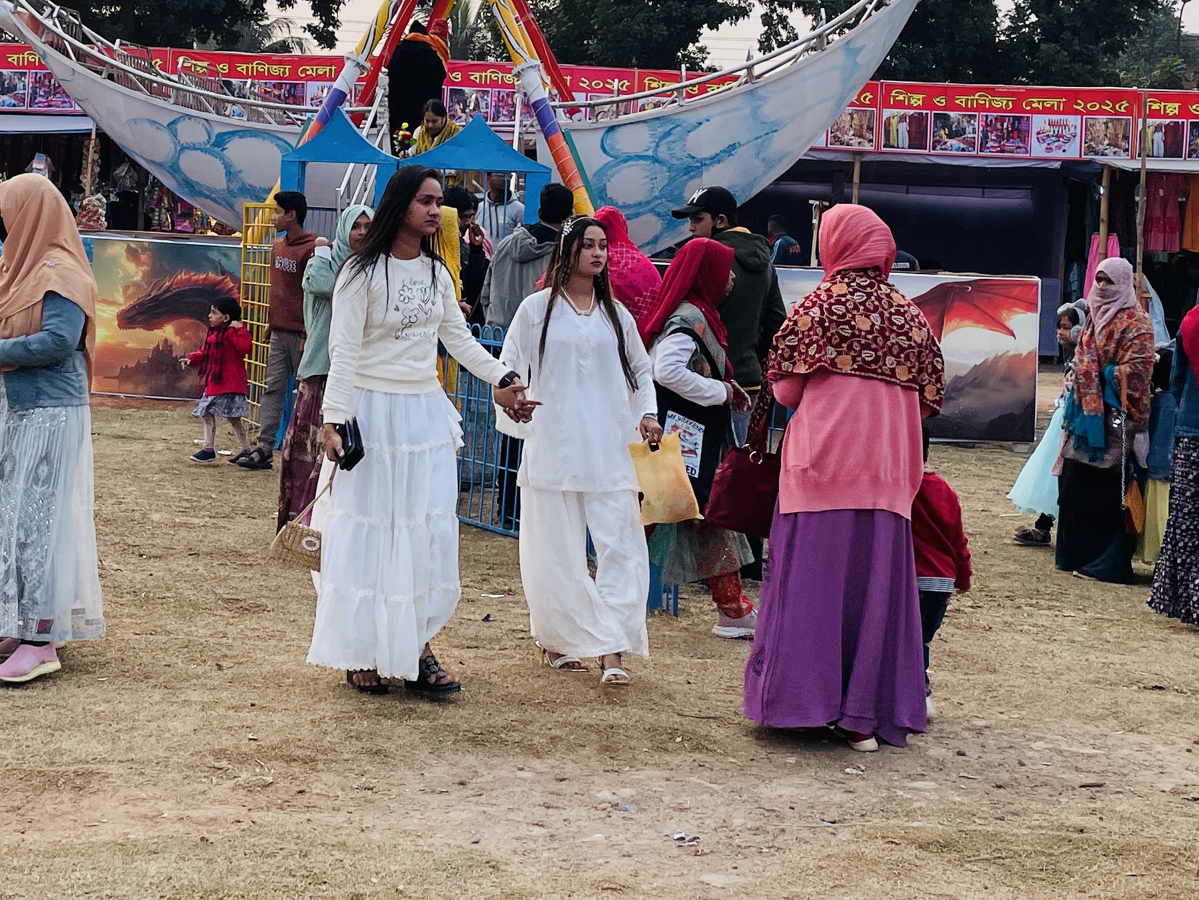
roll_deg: -2.6
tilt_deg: +0.9
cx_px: 432
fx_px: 2009
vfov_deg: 24.7
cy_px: 145
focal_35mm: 58
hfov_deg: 33.0
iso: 32
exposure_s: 1/1147
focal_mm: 4.2
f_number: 1.6
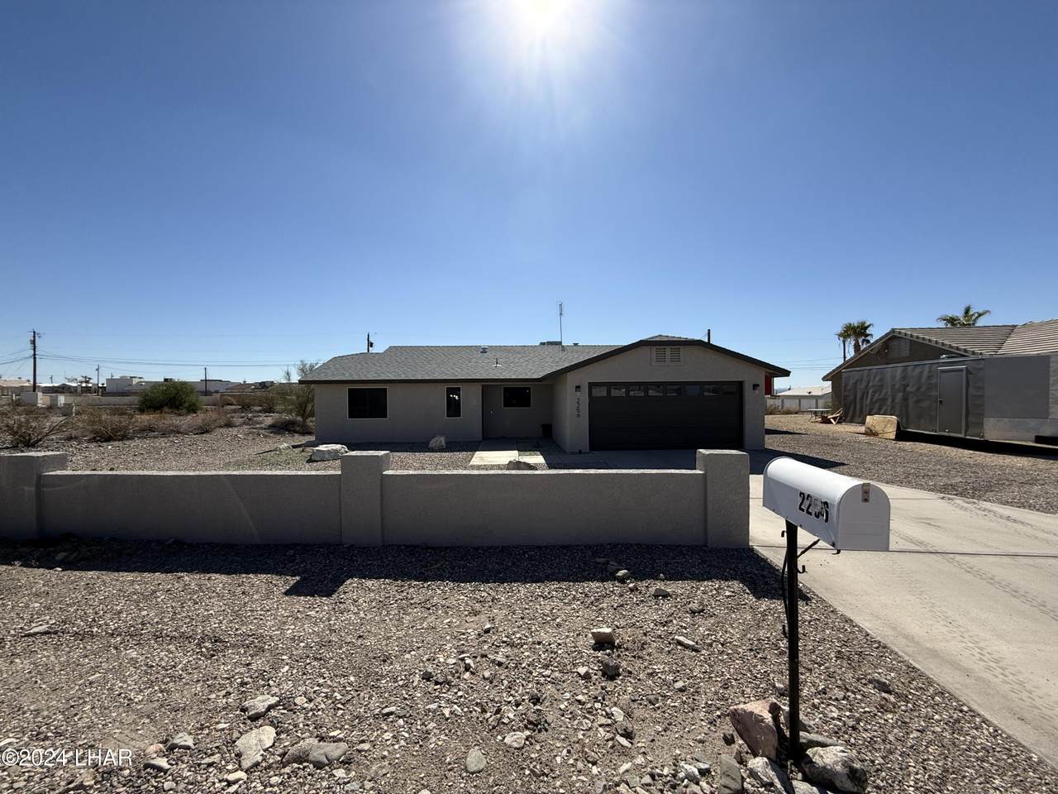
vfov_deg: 85.7
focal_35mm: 14
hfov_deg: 102.1
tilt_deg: +0.5
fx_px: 428
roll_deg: +0.3
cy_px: 397
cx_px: 529
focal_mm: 2.22
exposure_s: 1/2976
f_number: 2.2
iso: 50
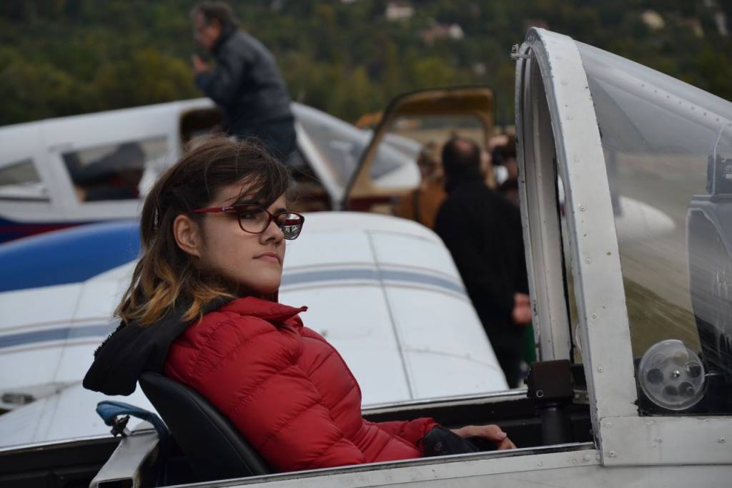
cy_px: 244
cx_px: 366
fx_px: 3201
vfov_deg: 8.7
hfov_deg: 13.0
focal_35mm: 158
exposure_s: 1/500
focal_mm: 105
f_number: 5.6
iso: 140
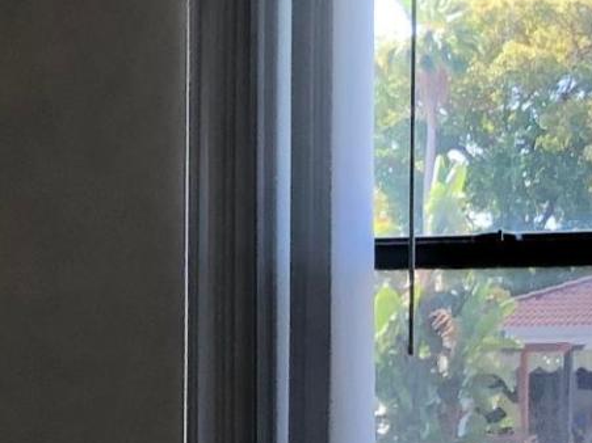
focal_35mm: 179
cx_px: -95
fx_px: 3060
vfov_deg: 8.3
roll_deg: +0.2
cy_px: 346
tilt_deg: +2.6
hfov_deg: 10.9
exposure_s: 1/120
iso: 40
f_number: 1.8
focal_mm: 3.99
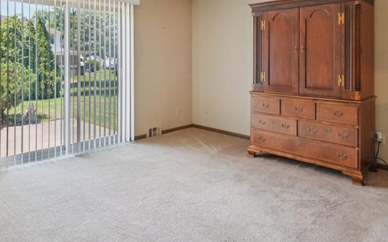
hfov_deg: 67.9
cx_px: 160
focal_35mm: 27
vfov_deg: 44.7
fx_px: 285
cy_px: 66
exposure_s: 1/30
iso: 640
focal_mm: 10
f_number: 8
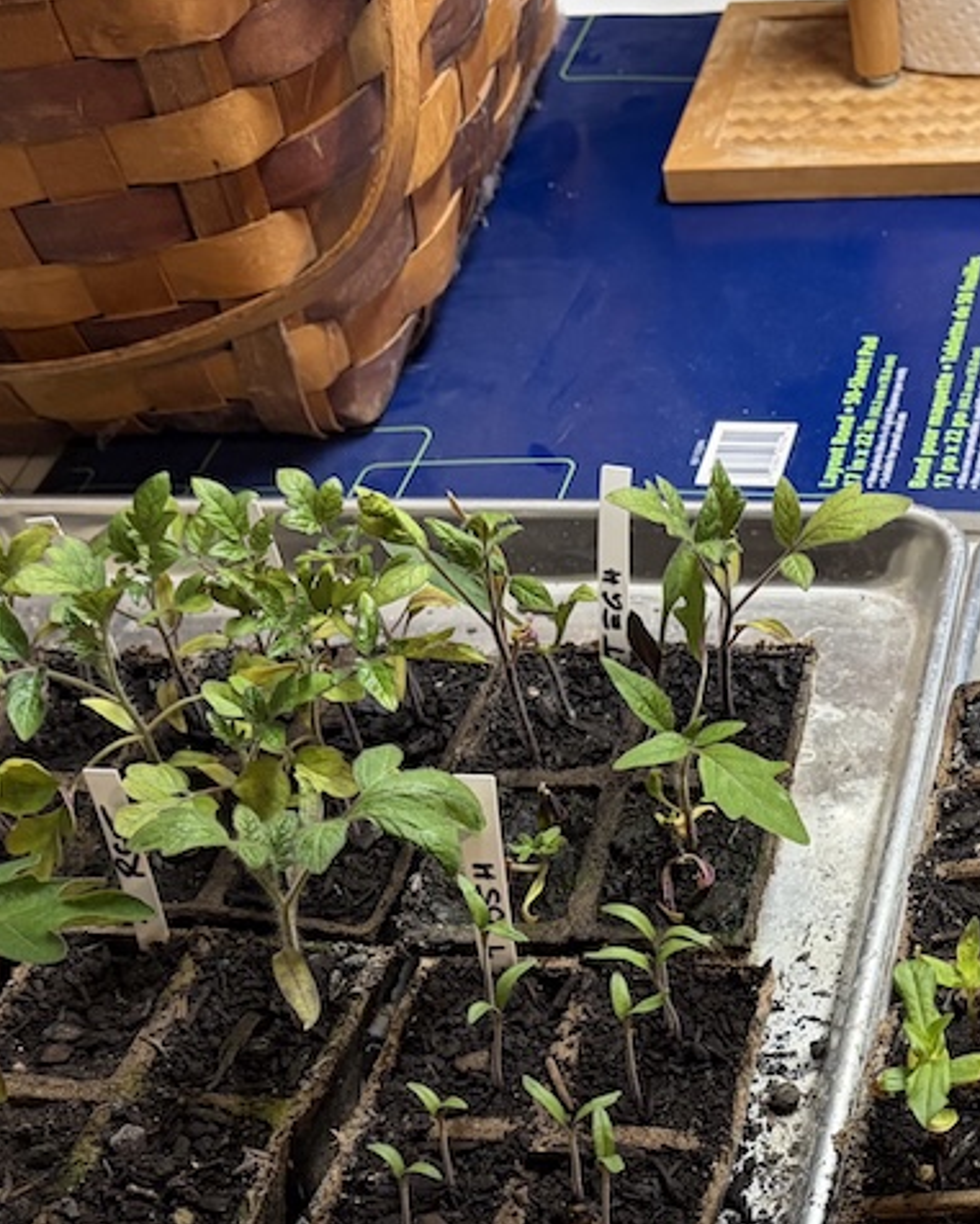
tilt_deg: -46.4
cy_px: 1095
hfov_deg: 23.3
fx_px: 2320
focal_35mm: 64
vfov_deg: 28.5
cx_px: 877
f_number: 1.6
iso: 160
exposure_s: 1/60
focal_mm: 5.96
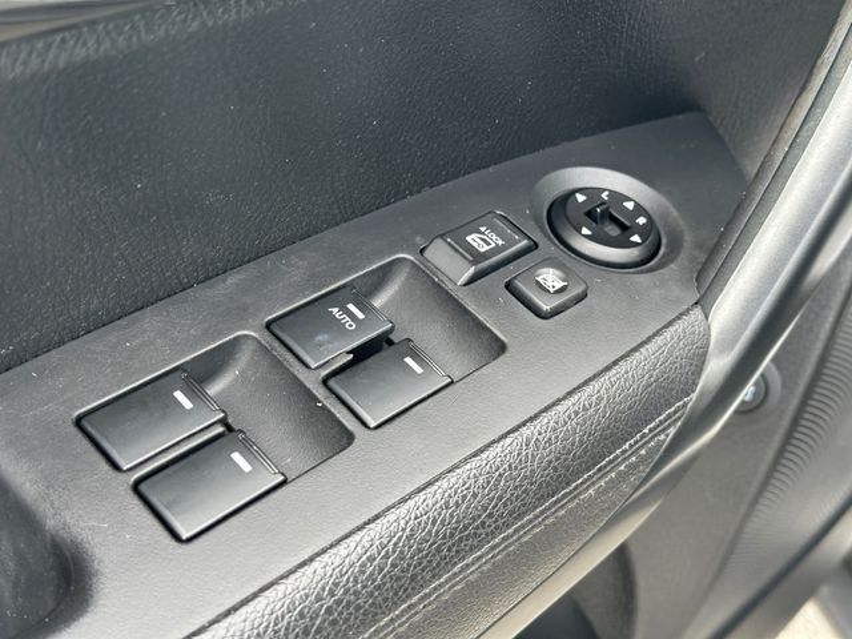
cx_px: 426
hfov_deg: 39.7
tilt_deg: -45.1
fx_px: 1181
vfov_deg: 30.3
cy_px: 320
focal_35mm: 48
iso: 64
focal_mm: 6.86
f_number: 1.78
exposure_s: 1/201
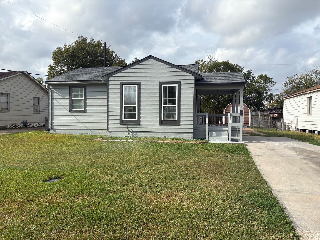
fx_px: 240
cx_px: 160
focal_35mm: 26
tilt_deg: +0.2
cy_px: 120
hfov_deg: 67.3
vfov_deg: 53.1
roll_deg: -0.4
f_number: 1.6
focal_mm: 5.96
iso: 50
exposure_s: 1/3279
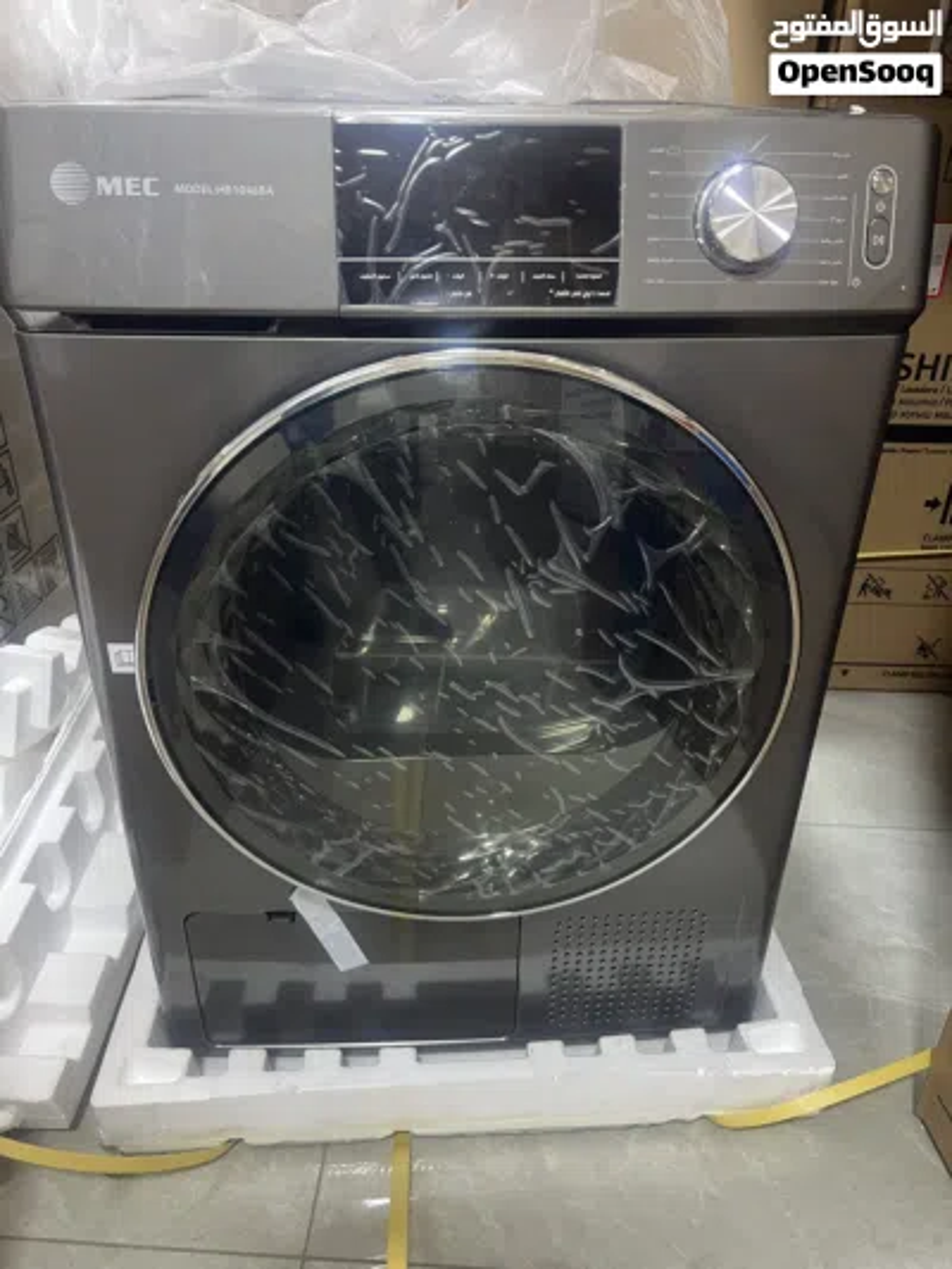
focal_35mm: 26
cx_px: 476
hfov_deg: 53.1
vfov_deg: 67.3
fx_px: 953
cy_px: 634
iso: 160
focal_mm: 5.7
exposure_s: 1/50
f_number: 1.5
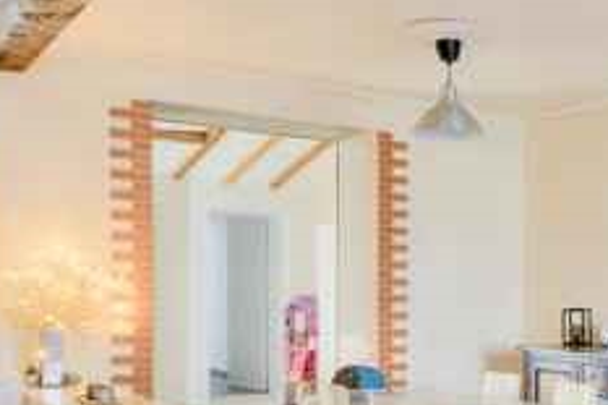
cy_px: 336
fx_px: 928
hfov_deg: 33.3
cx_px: 603
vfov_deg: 24.1
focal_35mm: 55
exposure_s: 1/15
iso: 800
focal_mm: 16
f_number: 8
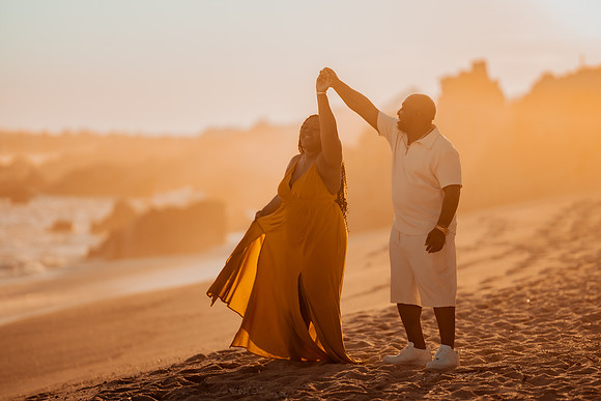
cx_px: 300
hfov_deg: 15.2
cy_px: 200
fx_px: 2254
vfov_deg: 10.2
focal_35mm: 135
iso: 100
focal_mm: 135
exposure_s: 1/8000
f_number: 1.8
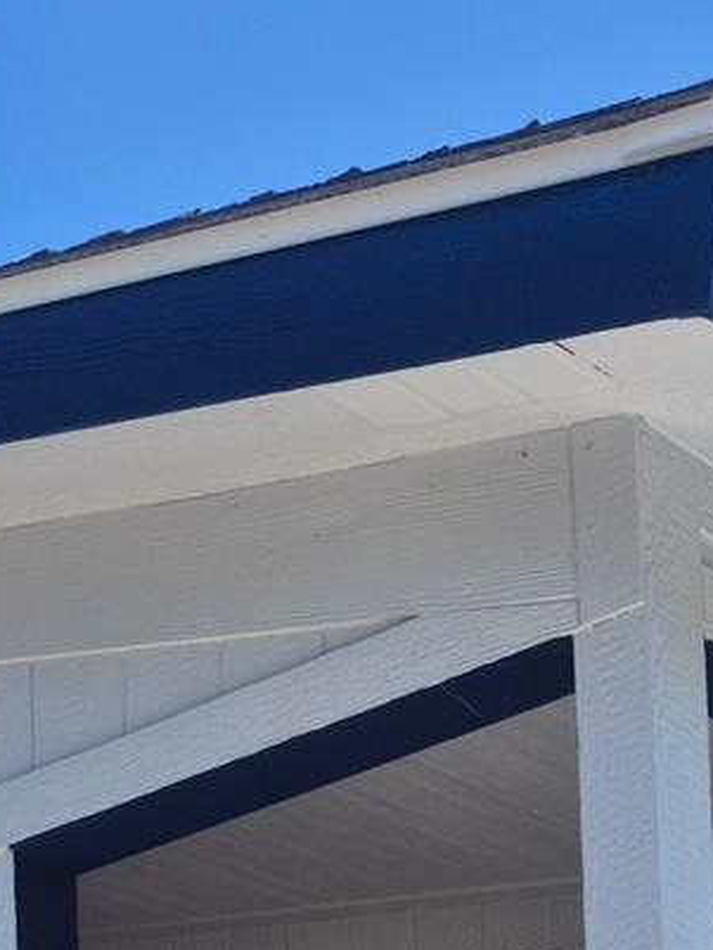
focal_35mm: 86
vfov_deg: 18.0
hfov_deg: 17.0
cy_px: 1715
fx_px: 2361
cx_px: 582
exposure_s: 1/1192
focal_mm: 5.4
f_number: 1.8
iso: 25
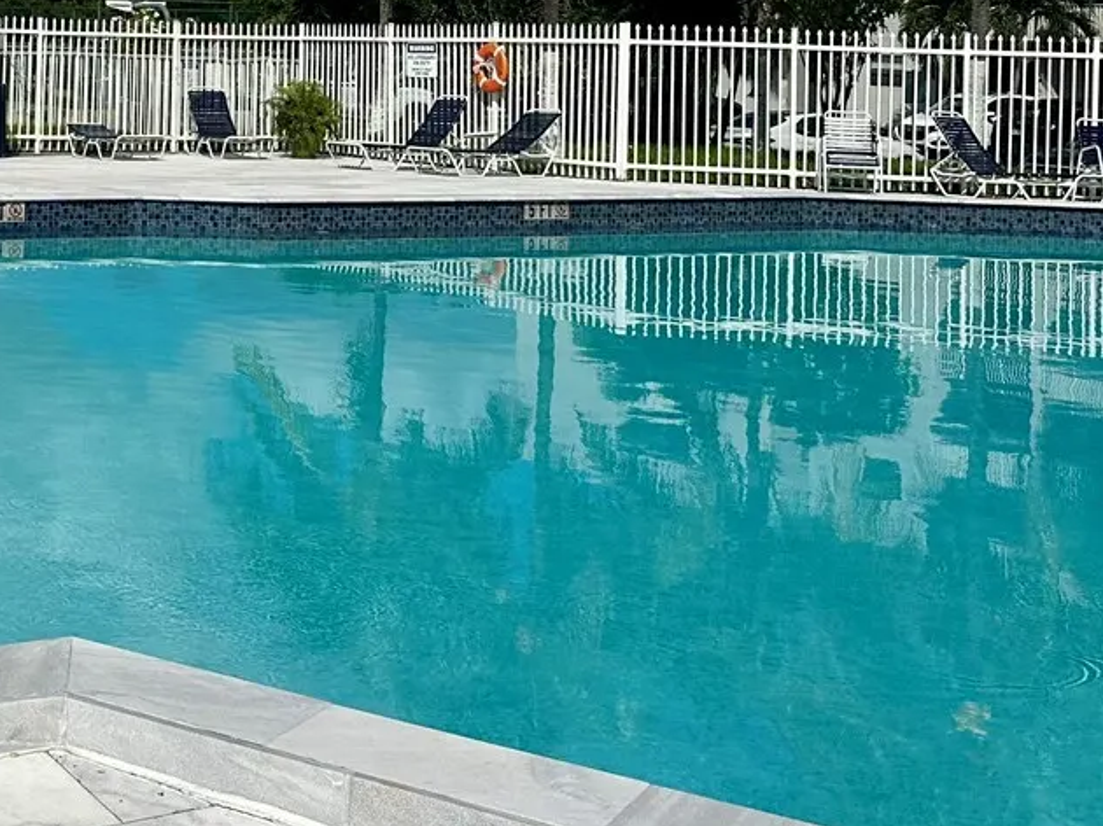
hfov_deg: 29.1
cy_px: -24
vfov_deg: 22.9
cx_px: -65
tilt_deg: +1.4
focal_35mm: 61
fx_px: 1943
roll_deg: -1.8
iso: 80
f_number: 1.78
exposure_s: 1/15625
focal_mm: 6.86
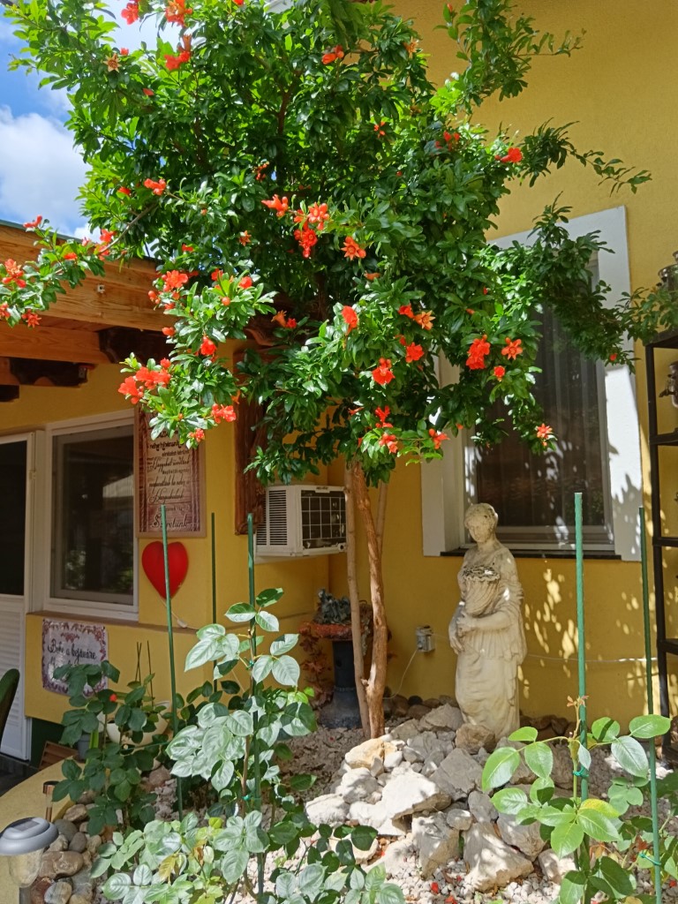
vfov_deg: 65.3
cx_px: 339
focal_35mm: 27
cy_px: 452
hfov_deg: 51.4
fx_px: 705
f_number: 1.9
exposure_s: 1/327
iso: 100
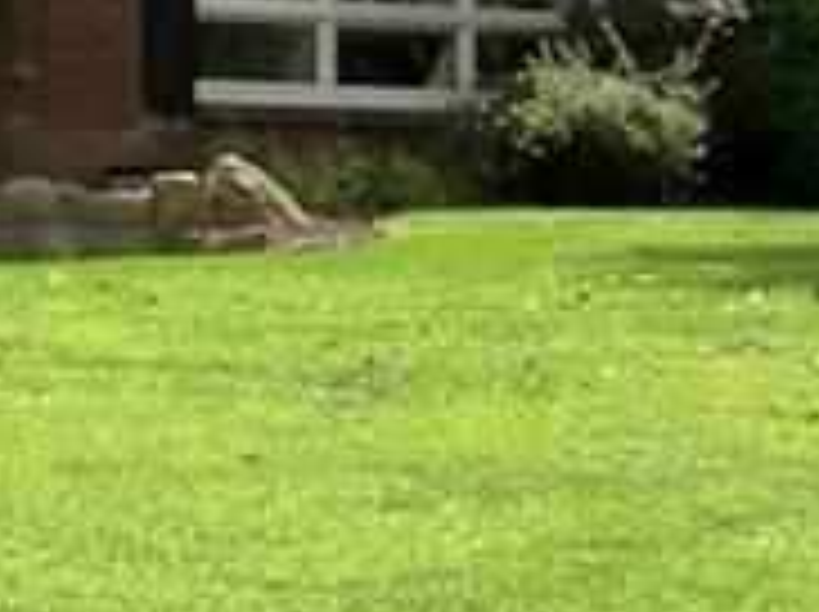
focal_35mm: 158
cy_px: -106
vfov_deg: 9.3
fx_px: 3733
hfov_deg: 11.4
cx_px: -742
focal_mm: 7.5
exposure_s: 1/211
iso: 64
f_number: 6
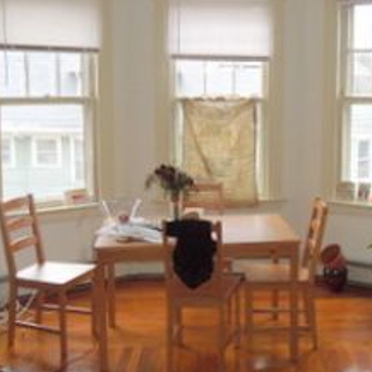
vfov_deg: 33.3
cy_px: 153
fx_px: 620
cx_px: 257
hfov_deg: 33.0
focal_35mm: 51
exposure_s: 1/100
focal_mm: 4.5
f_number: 3.3
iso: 100
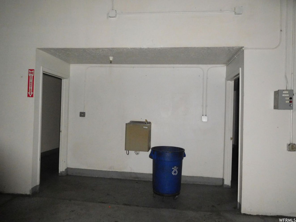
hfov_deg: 69.4
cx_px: 148
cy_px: 111
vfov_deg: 54.9
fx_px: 214
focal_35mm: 25
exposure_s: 1/30
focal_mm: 4.5
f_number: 3.4
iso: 720
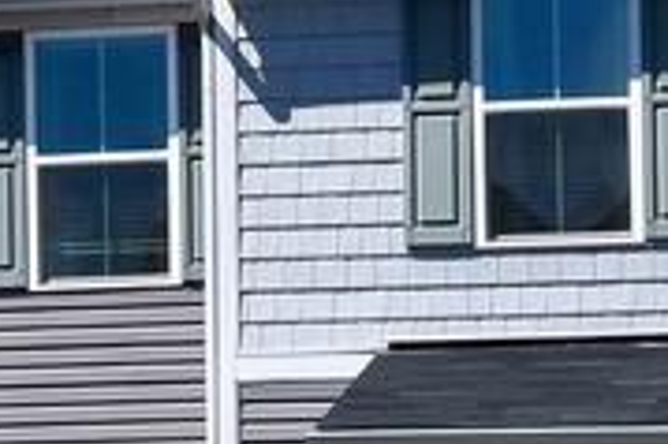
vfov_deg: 7.2
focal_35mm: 189
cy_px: 375
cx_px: 448
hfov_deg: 10.9
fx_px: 3504
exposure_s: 1/400
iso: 100
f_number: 10
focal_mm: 22
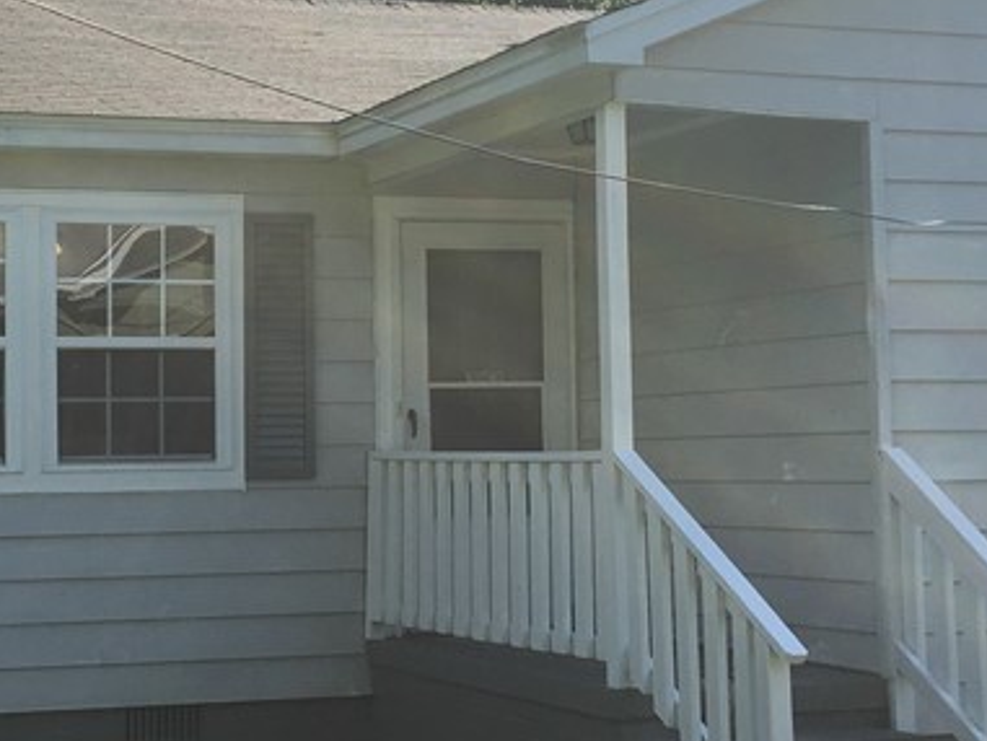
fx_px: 2225
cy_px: 326
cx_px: 187
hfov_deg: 24.6
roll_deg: +0.9
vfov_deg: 18.9
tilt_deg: +4.0
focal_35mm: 78
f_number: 2.2
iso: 25
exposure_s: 1/874
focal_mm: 4.15
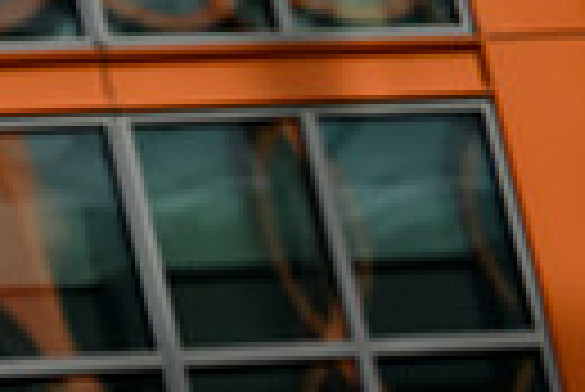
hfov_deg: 4.8
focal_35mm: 424
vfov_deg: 3.2
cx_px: -549
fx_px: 6898
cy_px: 809
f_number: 4
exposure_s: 1/2000
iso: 500
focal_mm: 95
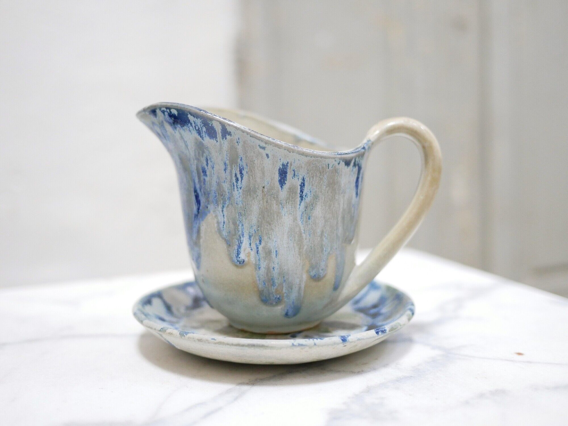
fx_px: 657
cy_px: 213
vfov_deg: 36.0
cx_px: 284
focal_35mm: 40
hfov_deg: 46.8
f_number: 1.7
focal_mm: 20
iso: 2000
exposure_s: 1/60
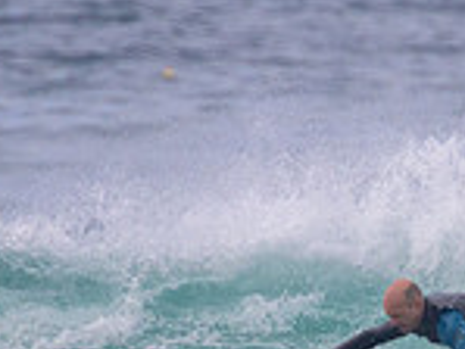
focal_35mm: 2988
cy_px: 419
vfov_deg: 0.5
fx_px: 40170
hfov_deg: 0.7
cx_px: 459
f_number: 11
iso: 800
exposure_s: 1/2000
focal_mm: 800
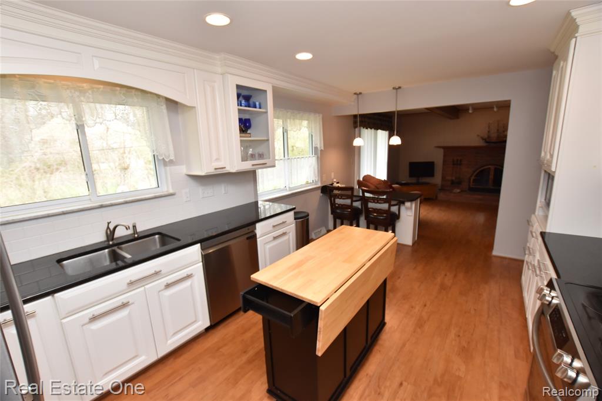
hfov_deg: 100.4
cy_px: 200
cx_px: 301
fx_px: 251
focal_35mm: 15
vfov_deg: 77.3
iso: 640
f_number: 5.6
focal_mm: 10
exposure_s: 1/125
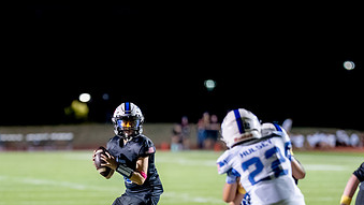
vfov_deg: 4.8
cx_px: 141
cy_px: 170
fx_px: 2424
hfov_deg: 8.6
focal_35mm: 251
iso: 3200
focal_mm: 135
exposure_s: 1/1000
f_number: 1.8
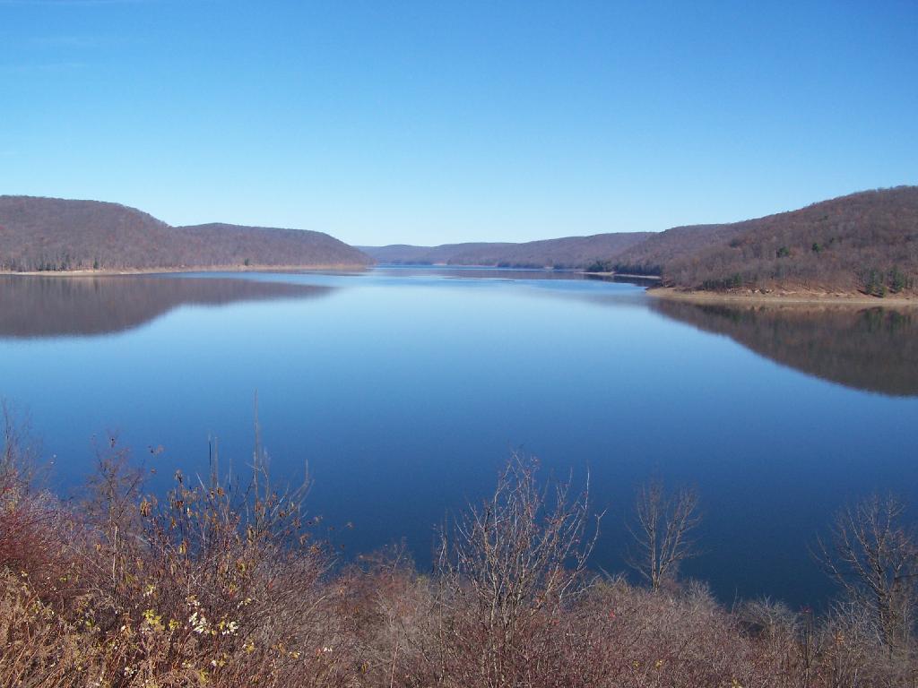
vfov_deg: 37.7
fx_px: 1008
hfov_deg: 49.0
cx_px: 459
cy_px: 344
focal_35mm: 38
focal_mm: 6.3
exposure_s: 1/1000
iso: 100
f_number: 4
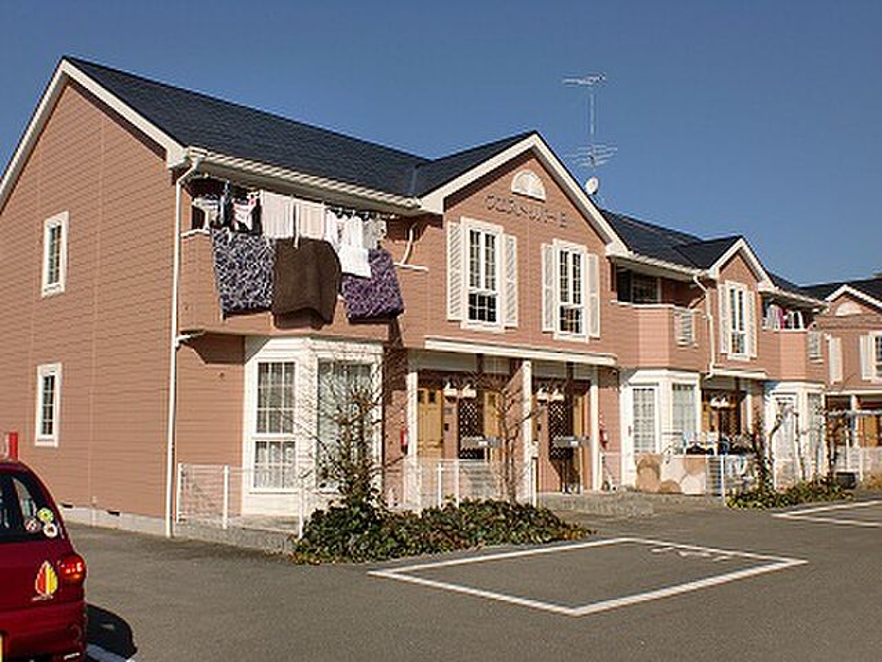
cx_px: 441
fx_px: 892
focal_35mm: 35
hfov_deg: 52.6
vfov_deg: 40.7
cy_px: 331
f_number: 5.6
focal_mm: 6.3
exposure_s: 1/640
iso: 64
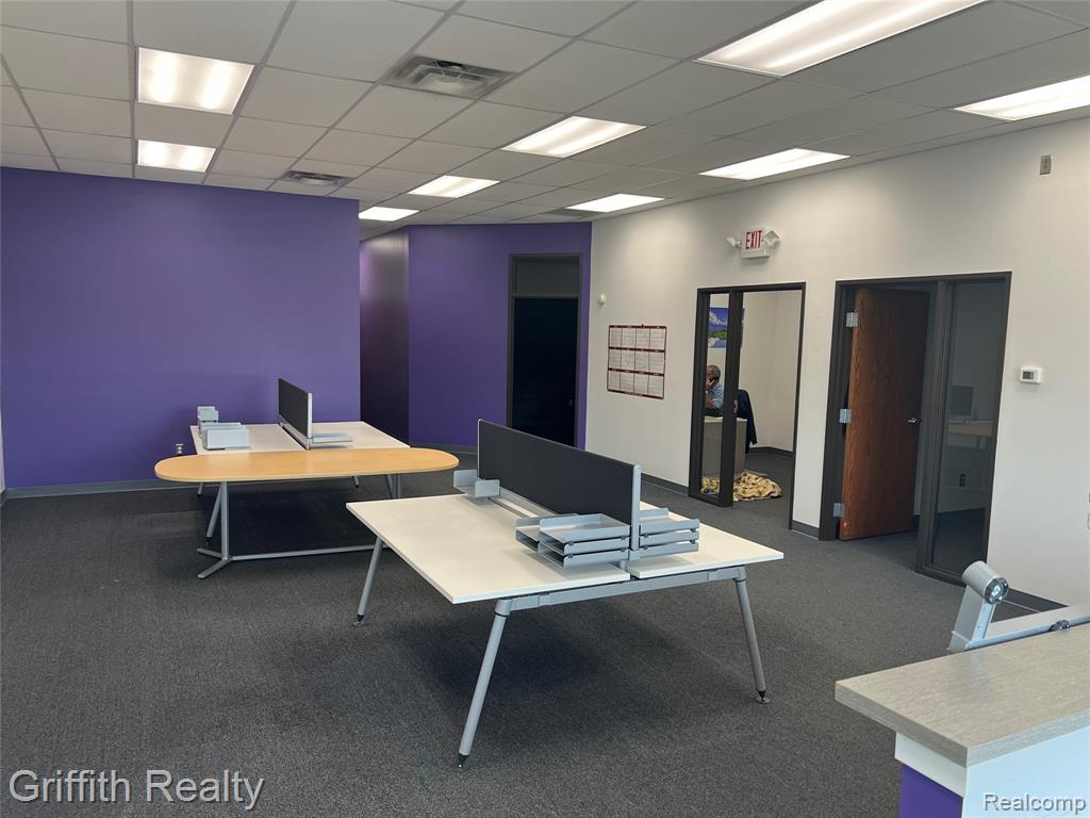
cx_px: 545
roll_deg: -1.5
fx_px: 819
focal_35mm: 26
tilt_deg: -6.8
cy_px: 409
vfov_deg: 53.1
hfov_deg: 67.3
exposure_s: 1/120
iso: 80
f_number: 1.5
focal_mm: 5.7
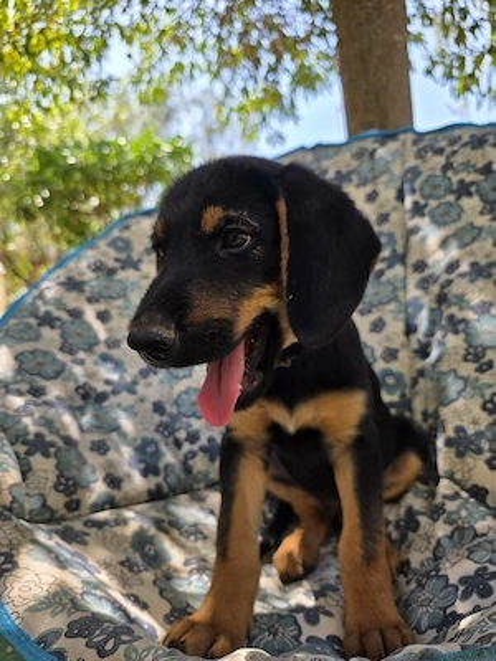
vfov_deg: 73.9
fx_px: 439
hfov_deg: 58.9
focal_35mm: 23
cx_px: 248
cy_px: 330
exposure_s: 1/1429
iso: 80
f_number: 1.7
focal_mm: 6.3
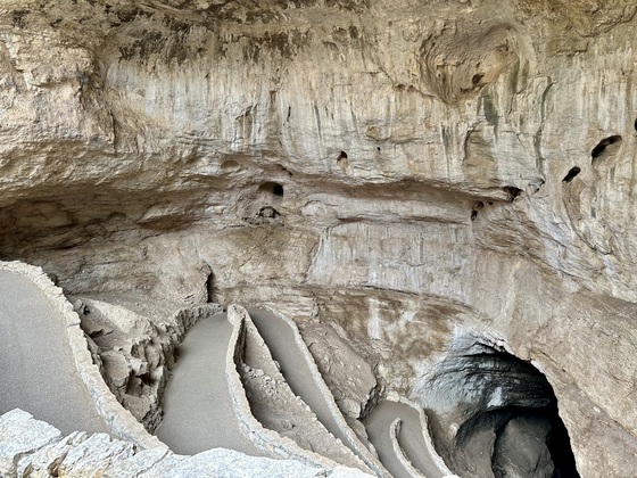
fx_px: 442
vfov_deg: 56.8
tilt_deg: -8.3
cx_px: 318
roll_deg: -0.4
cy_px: 239
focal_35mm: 24
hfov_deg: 71.6
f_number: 1.78
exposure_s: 1/152
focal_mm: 6.86
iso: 80
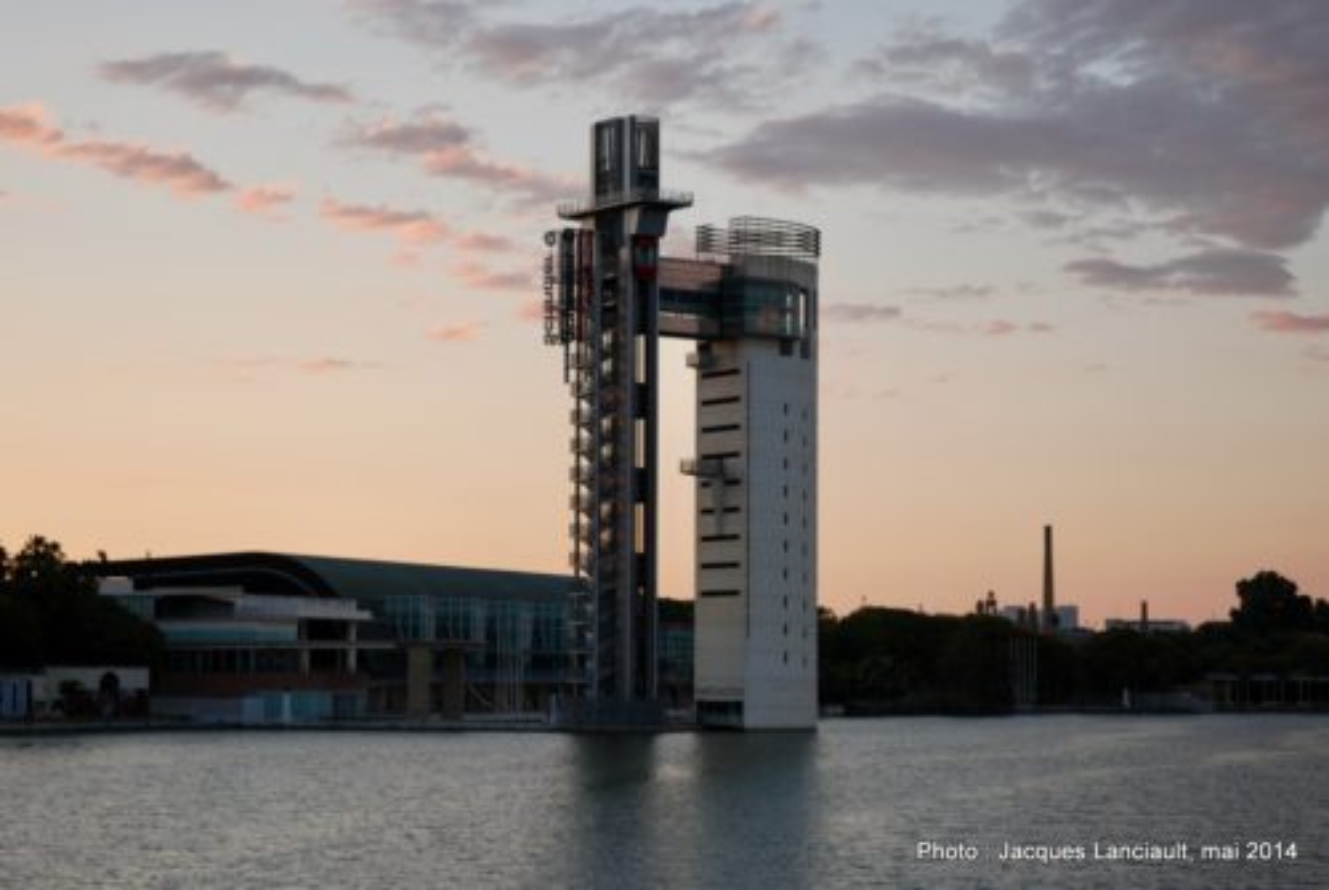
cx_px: 664
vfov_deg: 18.2
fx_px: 2773
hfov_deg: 27.0
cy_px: 445
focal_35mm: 75
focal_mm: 50
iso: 200
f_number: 5
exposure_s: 1/100
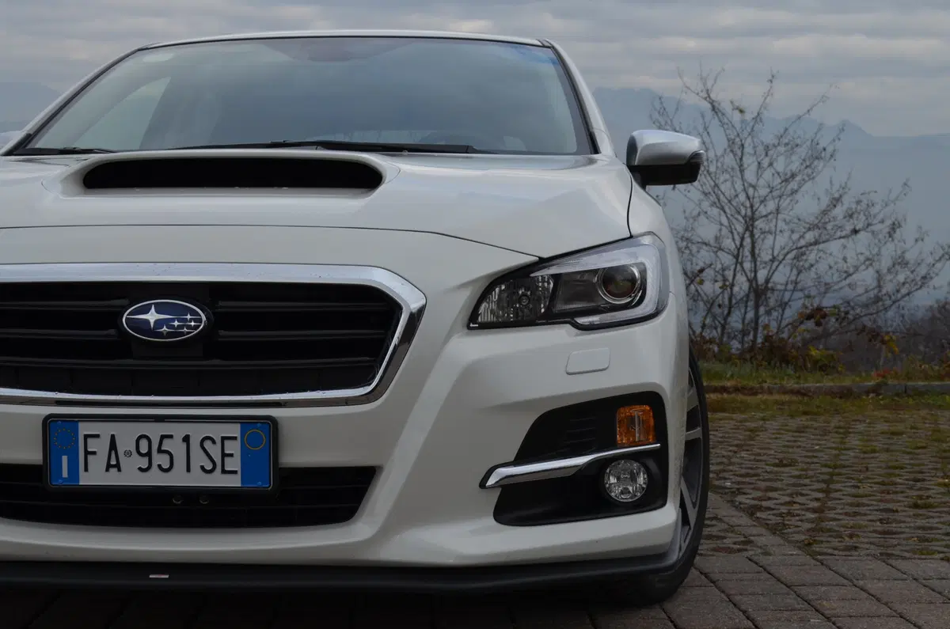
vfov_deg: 23.7
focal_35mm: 57
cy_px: 314
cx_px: 475
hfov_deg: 35.1
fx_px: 1501
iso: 200
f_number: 8
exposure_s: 1/250
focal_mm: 38
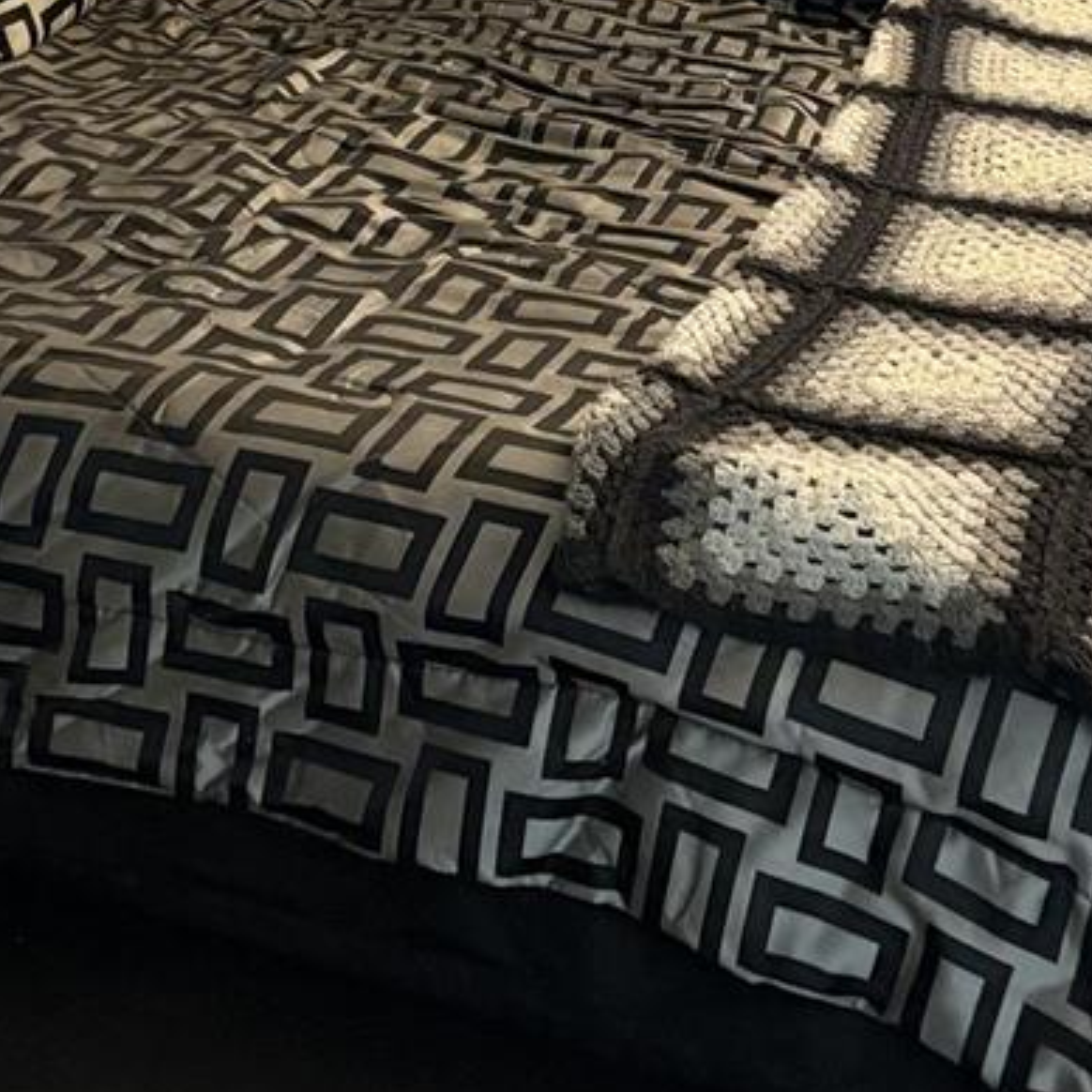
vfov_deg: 21.9
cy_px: -335
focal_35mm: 71
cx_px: 397
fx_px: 2534
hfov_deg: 24.2
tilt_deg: -7.3
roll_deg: -1.2
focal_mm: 5.96
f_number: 1.6
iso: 500
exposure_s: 1/60
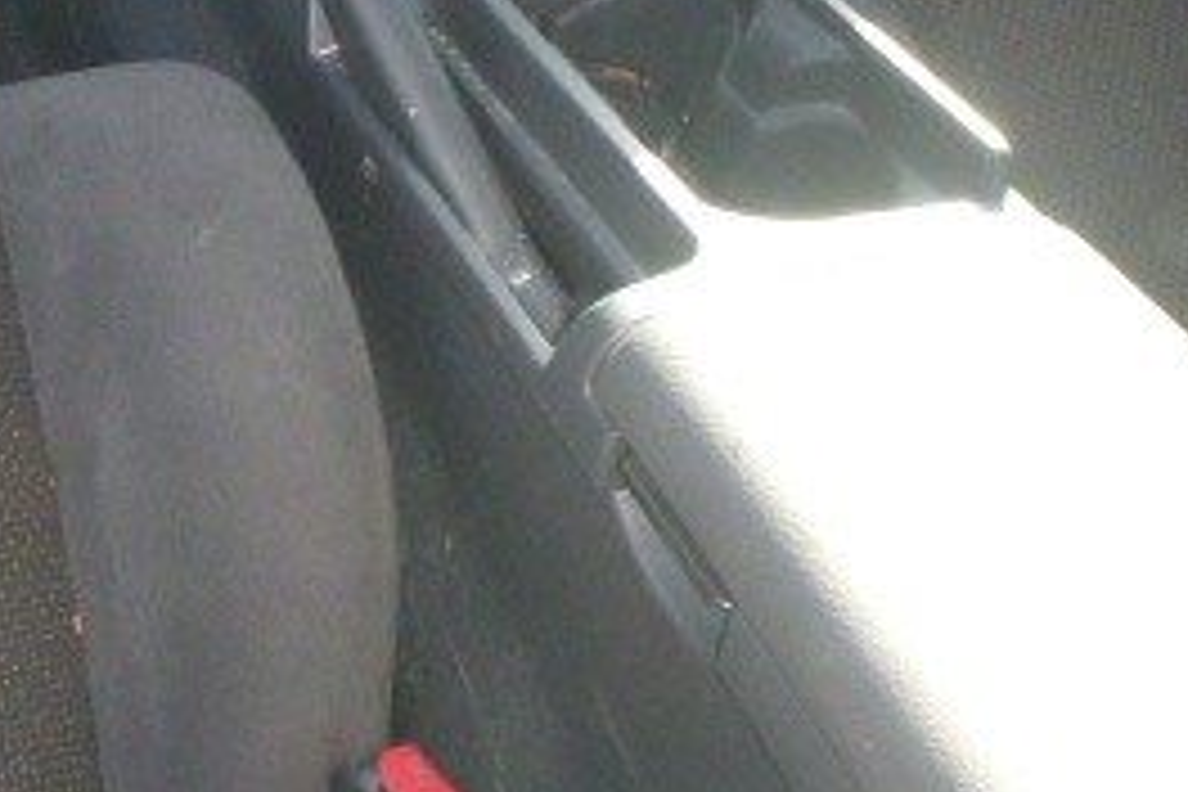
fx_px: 2244
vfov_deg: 18.7
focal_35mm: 68
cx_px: 202
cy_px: -207
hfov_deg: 28.9
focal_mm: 4.8
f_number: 4
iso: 400
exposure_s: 1/125
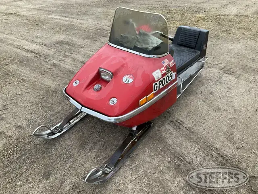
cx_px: 129
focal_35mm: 29
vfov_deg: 48.2
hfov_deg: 61.7
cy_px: 97
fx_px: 216
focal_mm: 3
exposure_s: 1/122
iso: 20
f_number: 1.8
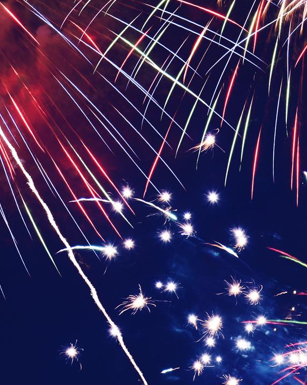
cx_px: 587
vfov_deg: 3.7
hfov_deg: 3.0
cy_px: 131
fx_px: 5921
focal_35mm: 521
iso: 200
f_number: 3
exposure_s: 1/80
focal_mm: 105
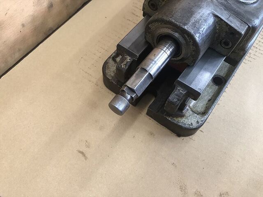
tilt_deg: -65.9
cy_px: 98
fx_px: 213
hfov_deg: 63.4
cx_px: 132
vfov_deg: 49.7
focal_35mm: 28
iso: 40
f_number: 1.8
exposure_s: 1/15
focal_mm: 3.99
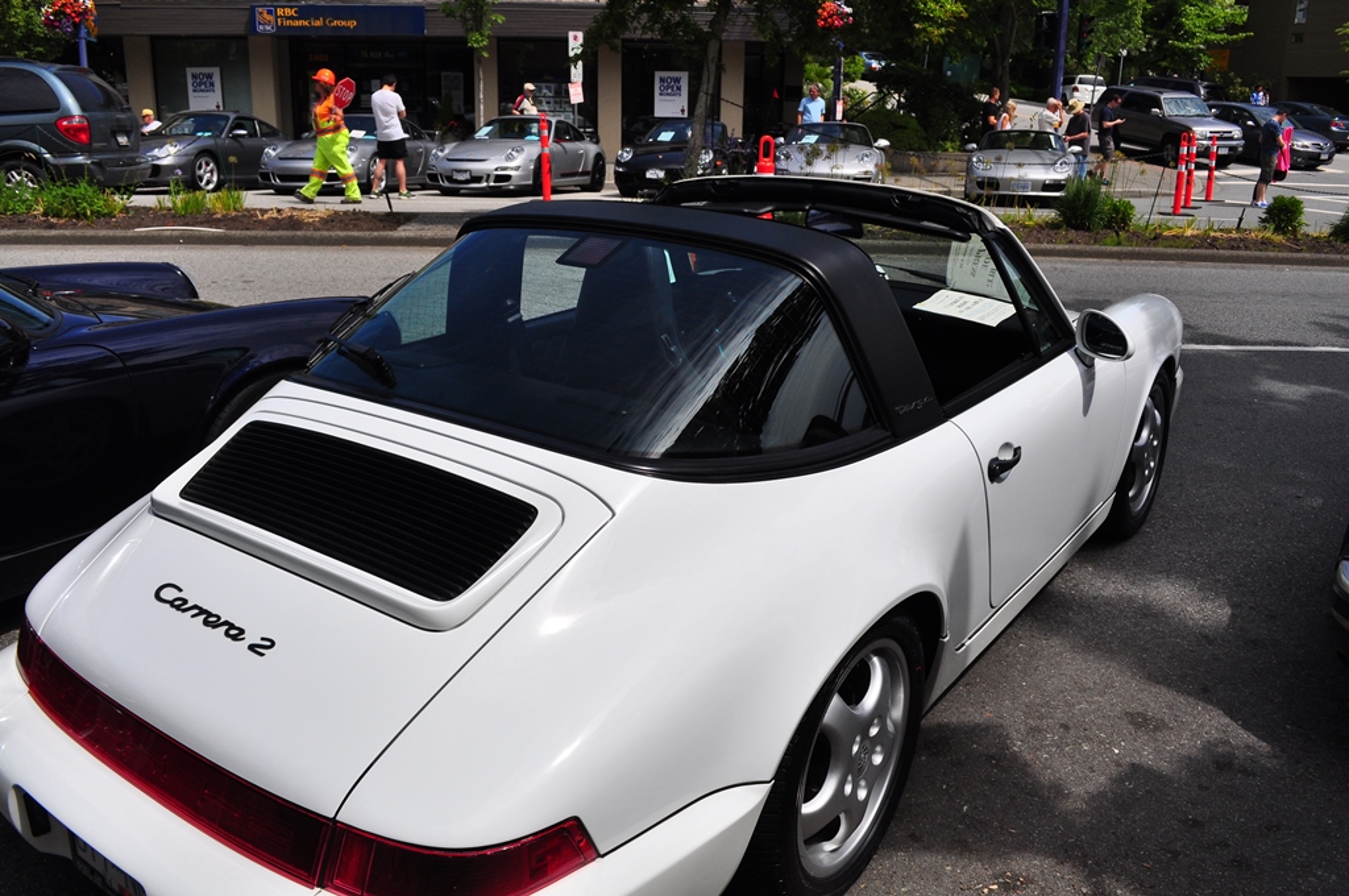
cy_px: 448
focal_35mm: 30
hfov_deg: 62.0
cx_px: 674
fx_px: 1123
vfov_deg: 43.5
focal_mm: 20
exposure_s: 1/2000
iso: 320
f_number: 8
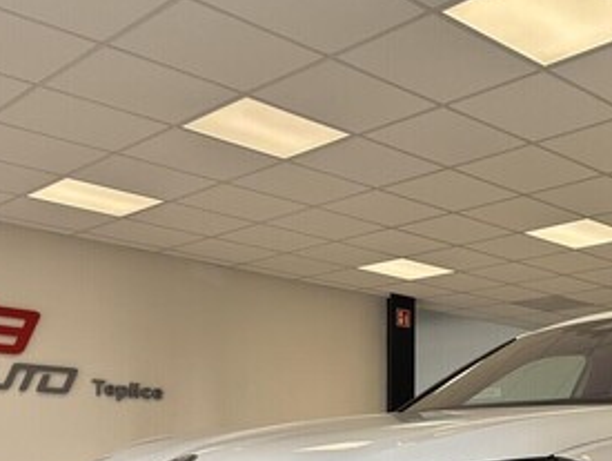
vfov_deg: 26.7
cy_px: 449
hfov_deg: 34.1
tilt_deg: +1.0
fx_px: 921
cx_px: 583
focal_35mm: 52
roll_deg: -0.2
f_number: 1.6
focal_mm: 5.96
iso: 32
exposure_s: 1/135
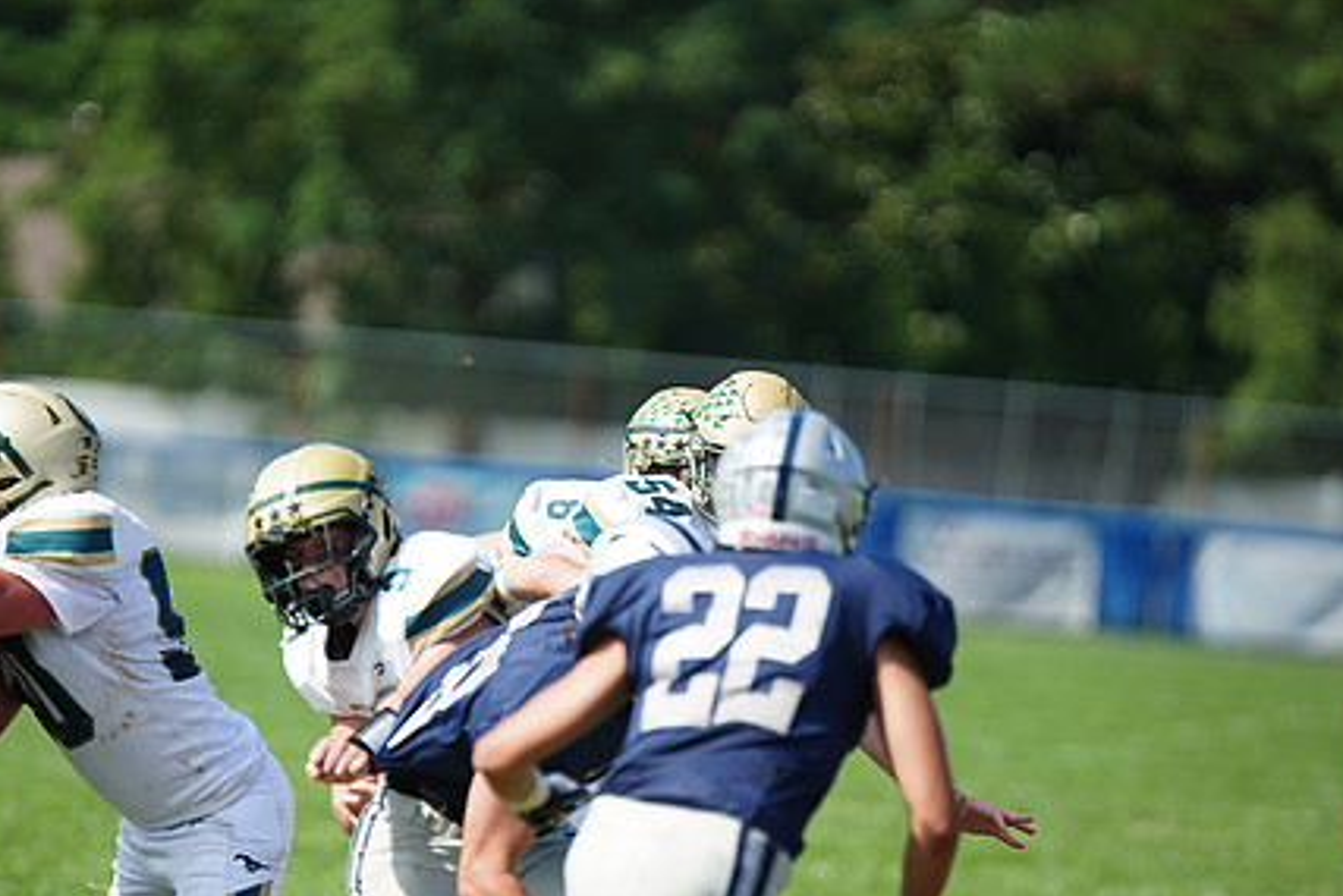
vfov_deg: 3.7
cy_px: 555
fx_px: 13882
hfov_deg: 5.5
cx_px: 532
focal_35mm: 372
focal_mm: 274
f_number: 2.8
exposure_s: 1/3200
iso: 400
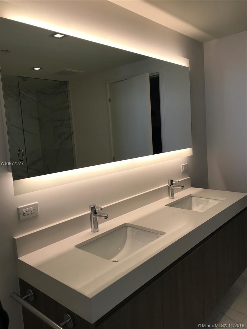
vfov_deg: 63.4
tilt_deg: -6.0
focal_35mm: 28
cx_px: 124
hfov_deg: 49.7
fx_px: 266
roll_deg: +3.8
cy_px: 164
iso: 20
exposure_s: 1/152
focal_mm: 3.99
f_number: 1.8
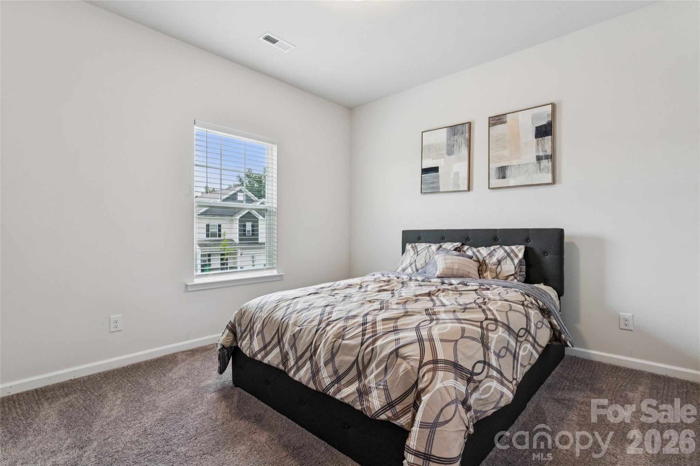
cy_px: 233
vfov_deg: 70.7
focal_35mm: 17
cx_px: 350
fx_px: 329
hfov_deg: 93.6
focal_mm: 16.9
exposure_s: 1/5
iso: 200
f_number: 13
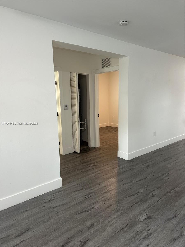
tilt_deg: -9.0
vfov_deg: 71.6
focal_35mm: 24
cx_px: 92
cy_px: 124
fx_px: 171
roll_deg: +1.5
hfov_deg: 56.8
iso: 160
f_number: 1.78
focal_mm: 6.86
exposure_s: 1/60
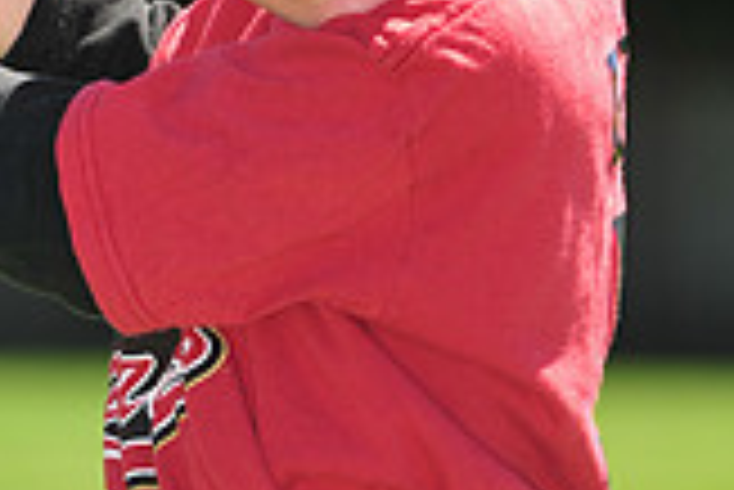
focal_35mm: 568
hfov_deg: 3.6
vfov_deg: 2.4
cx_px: 216
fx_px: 11591
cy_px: -418
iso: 200
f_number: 4.5
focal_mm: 160
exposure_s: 1/640
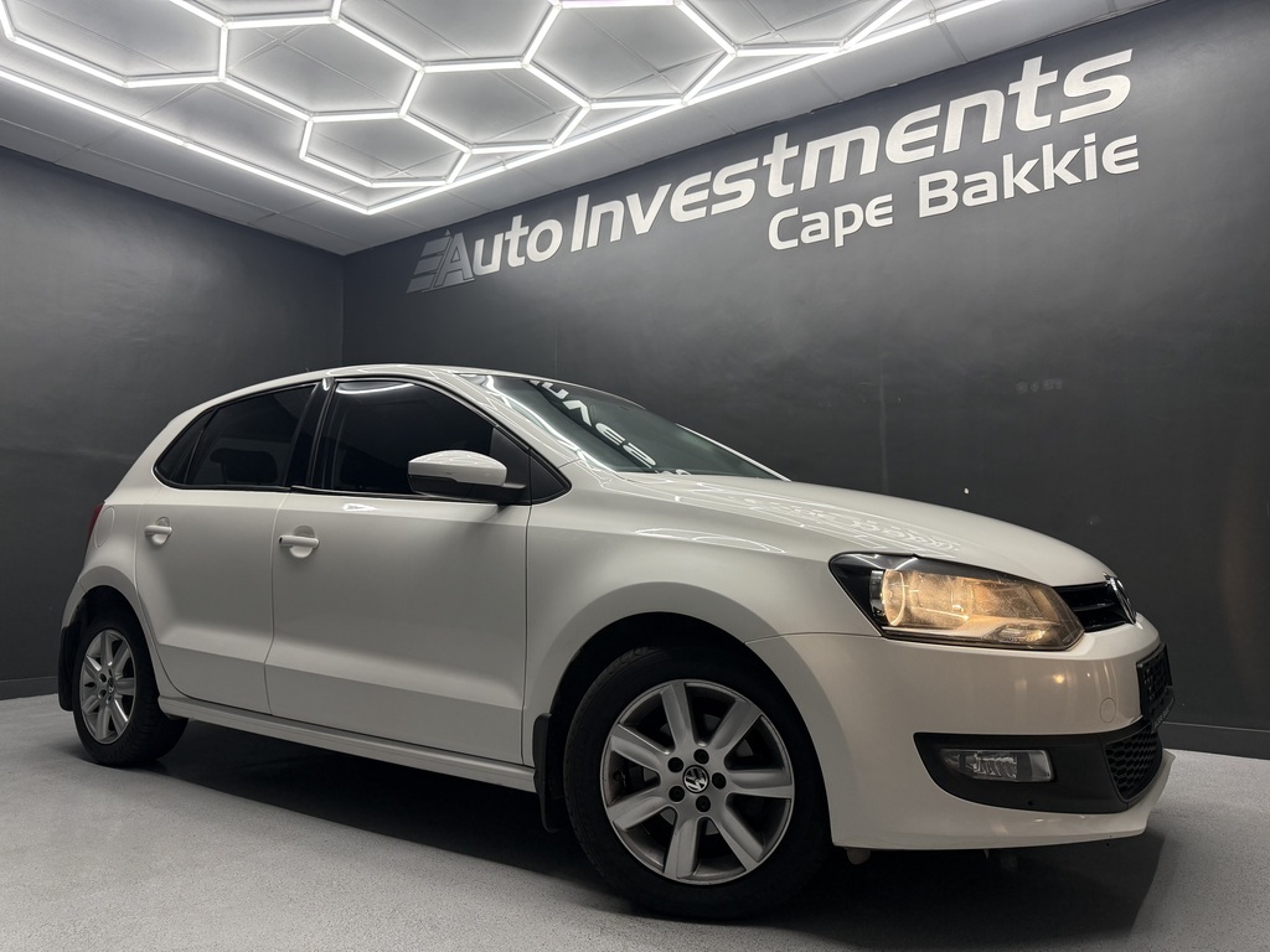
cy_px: 476
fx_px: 881
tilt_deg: +5.8
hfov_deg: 71.6
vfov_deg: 56.8
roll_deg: -0.3
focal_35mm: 24
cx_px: 635
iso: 160
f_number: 1.78
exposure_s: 1/228
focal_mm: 6.76
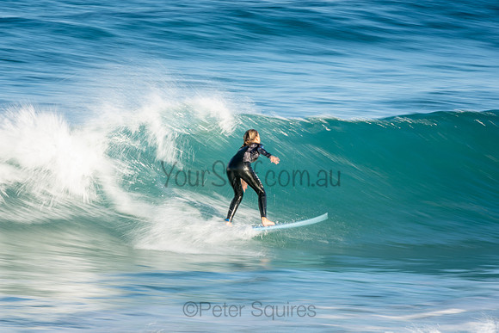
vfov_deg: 2.3
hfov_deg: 3.4
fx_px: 8318
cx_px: 250
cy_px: 166
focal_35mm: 600
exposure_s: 1/20
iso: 100
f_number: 20
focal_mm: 400
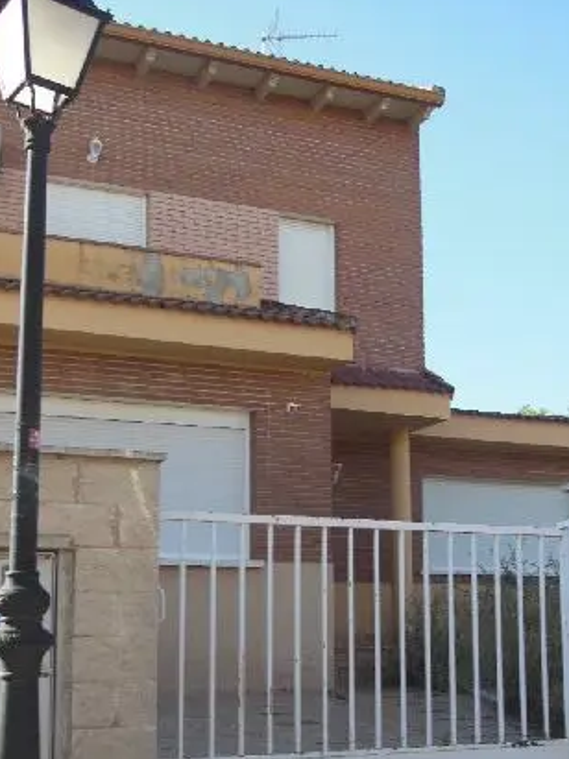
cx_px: 345
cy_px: 456
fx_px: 1162
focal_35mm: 53
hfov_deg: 27.4
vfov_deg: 36.0
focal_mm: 6
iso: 125
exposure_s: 1/320
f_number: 3.9
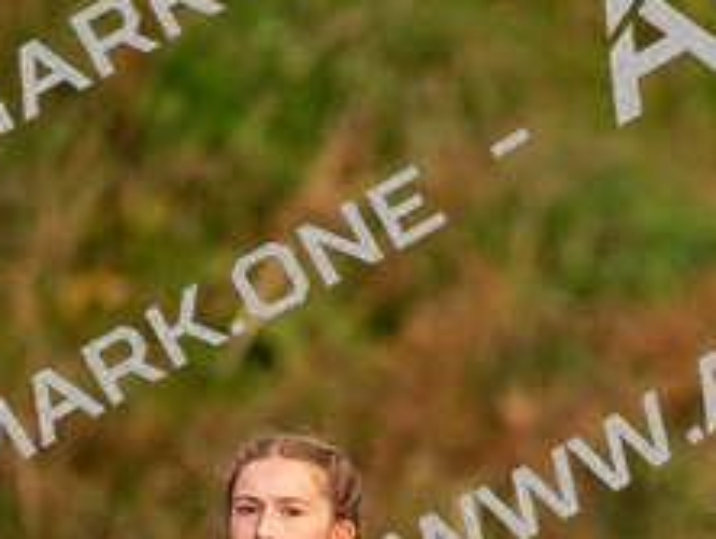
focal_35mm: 1504
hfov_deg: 1.3
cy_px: 597
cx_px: 781
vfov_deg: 1.0
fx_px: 31143
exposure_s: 1/2500
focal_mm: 600
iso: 3600
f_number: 4
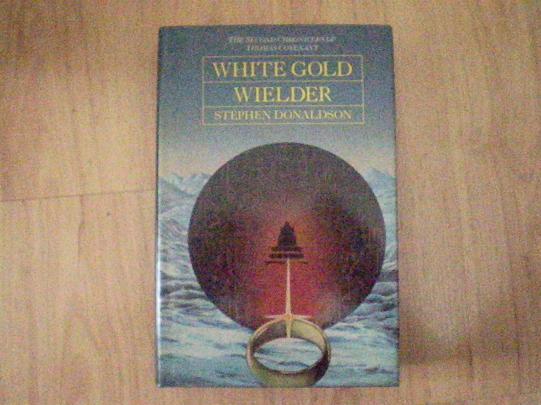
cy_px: 202
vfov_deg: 37.7
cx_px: 270
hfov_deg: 49.0
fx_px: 594
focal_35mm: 38
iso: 7200
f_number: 3.1
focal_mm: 6.3
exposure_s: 1/28.4
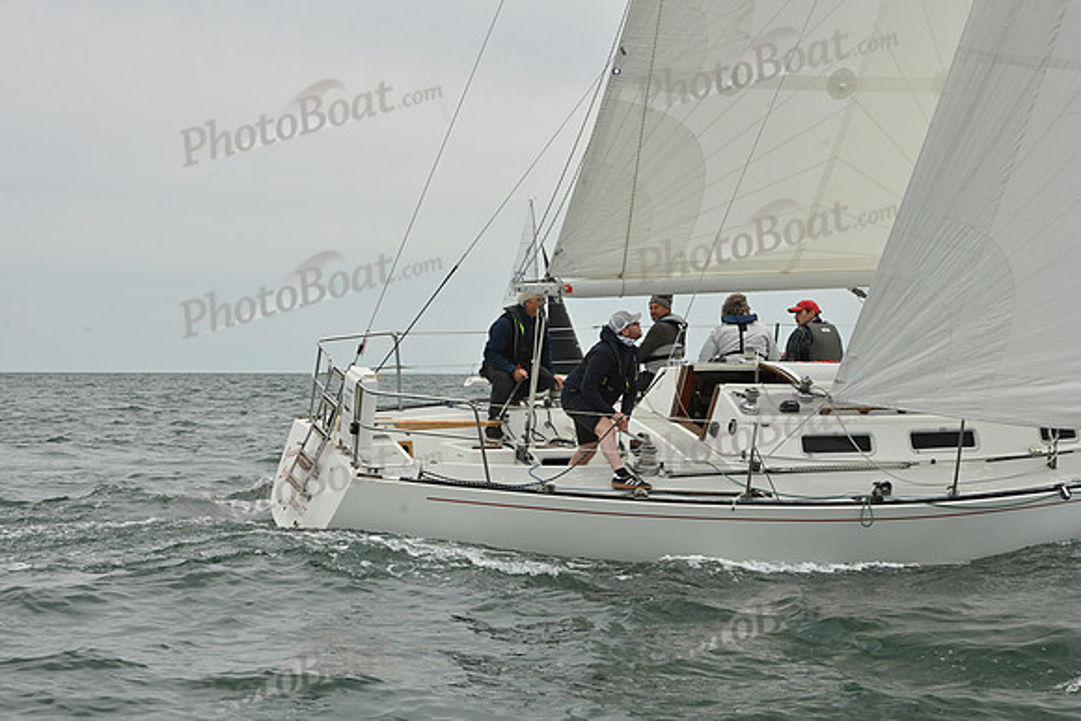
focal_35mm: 90
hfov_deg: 22.6
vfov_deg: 15.2
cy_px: 360
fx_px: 2703
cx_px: 540
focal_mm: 90
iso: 320
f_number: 11
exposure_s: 1/1000
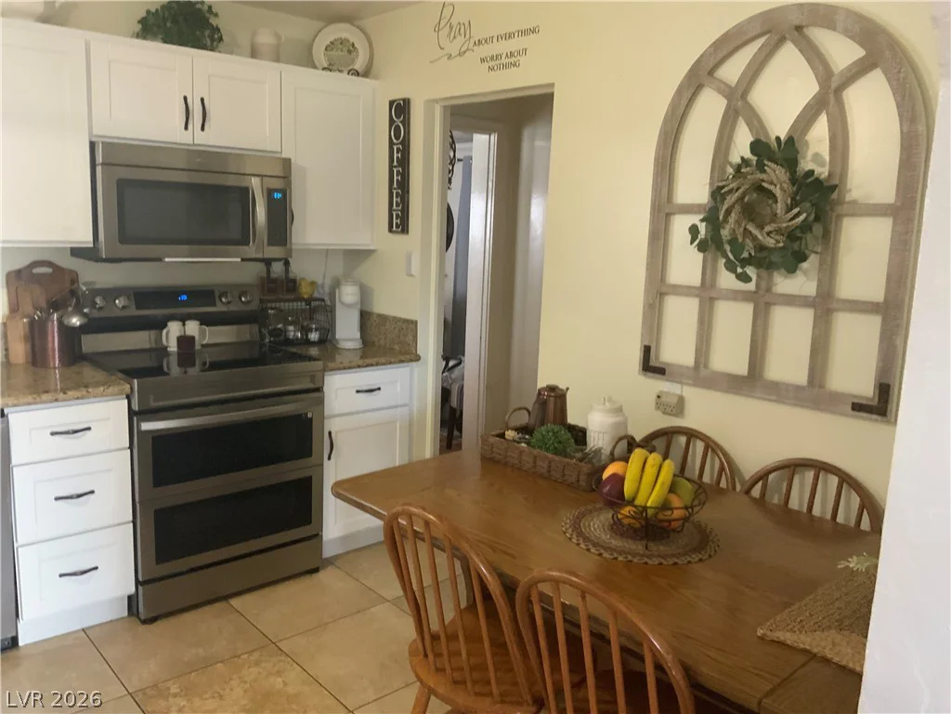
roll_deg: -2.1
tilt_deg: -9.6
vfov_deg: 48.2
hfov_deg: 61.7
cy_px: 357
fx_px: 797
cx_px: 476
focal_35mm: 29
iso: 250
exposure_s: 1/40
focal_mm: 3
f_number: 1.8
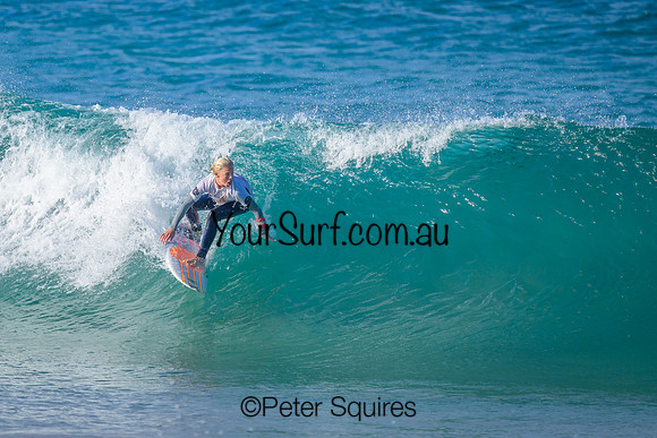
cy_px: 137
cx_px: 235
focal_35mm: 1098
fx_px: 20050
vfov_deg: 1.3
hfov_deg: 1.9
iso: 400
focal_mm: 800
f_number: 6.3
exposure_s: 1/2000
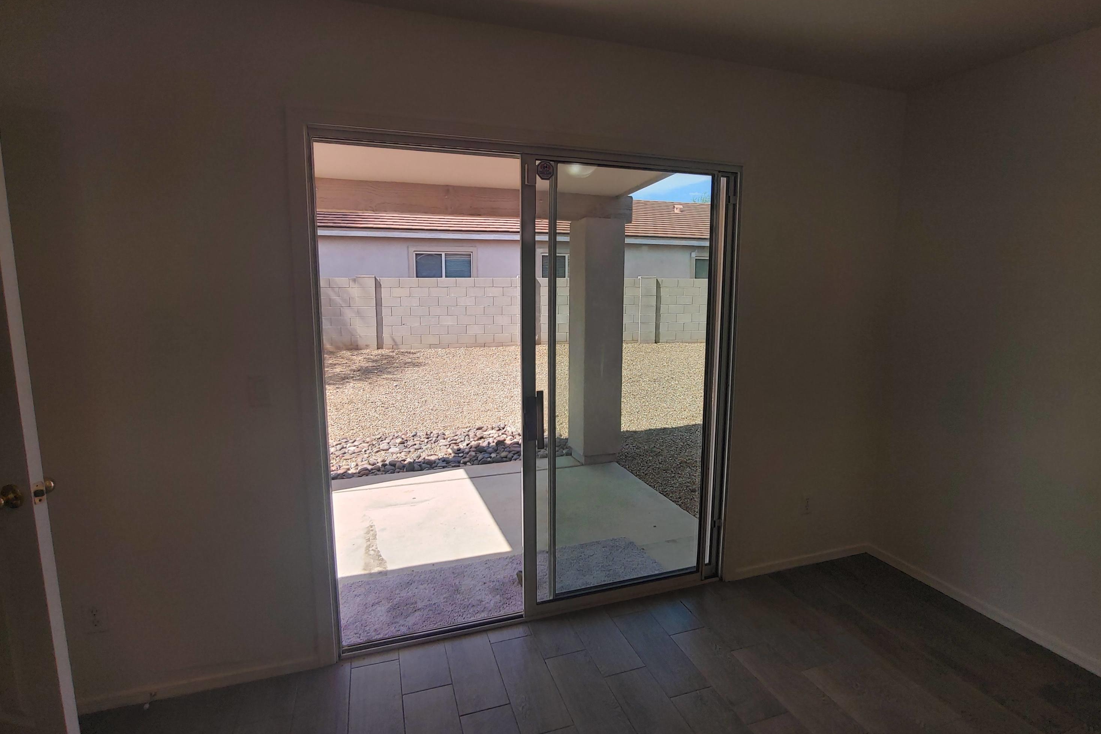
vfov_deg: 70.4
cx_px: 556
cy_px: 354
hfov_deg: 93.3
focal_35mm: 17
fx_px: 520
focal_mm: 2.18
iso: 50
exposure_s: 1/402
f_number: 1.9
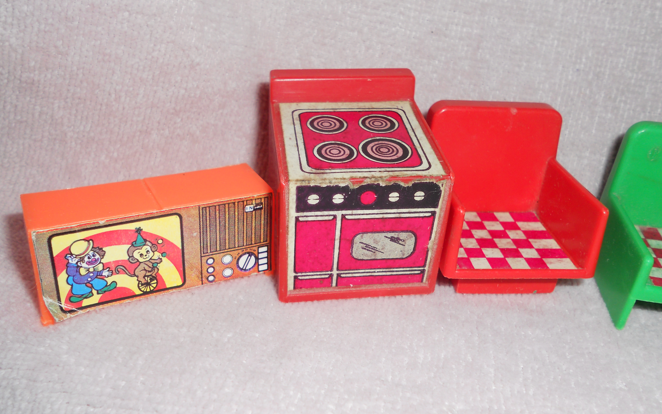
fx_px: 613
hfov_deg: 56.7
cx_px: 331
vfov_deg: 37.2
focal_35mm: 34
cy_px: 229
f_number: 8.8
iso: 80
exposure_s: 1/25
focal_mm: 5.8
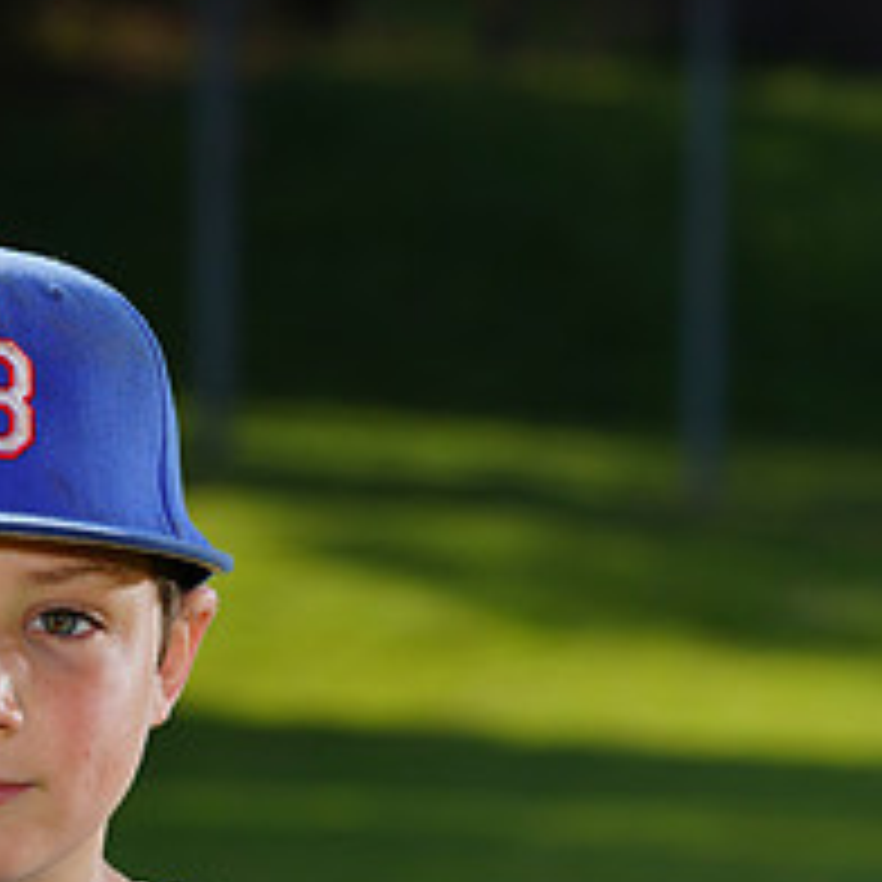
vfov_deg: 3.8
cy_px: 1017
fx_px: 13289
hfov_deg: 3.8
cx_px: 61
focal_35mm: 461
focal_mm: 183
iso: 100
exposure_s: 1/250
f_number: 10
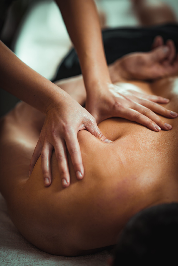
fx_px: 630
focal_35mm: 85
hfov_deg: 16.1
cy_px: 133
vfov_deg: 23.9
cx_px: 89
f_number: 2.2
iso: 100
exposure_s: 1/160
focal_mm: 85
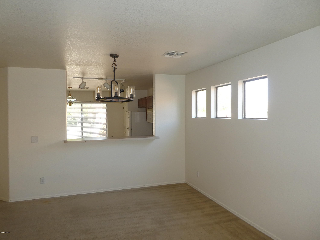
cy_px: 120
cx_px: 160
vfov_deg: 56.8
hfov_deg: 71.6
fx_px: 222
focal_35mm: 24
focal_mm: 4.3
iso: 200
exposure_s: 1/60
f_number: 3.3
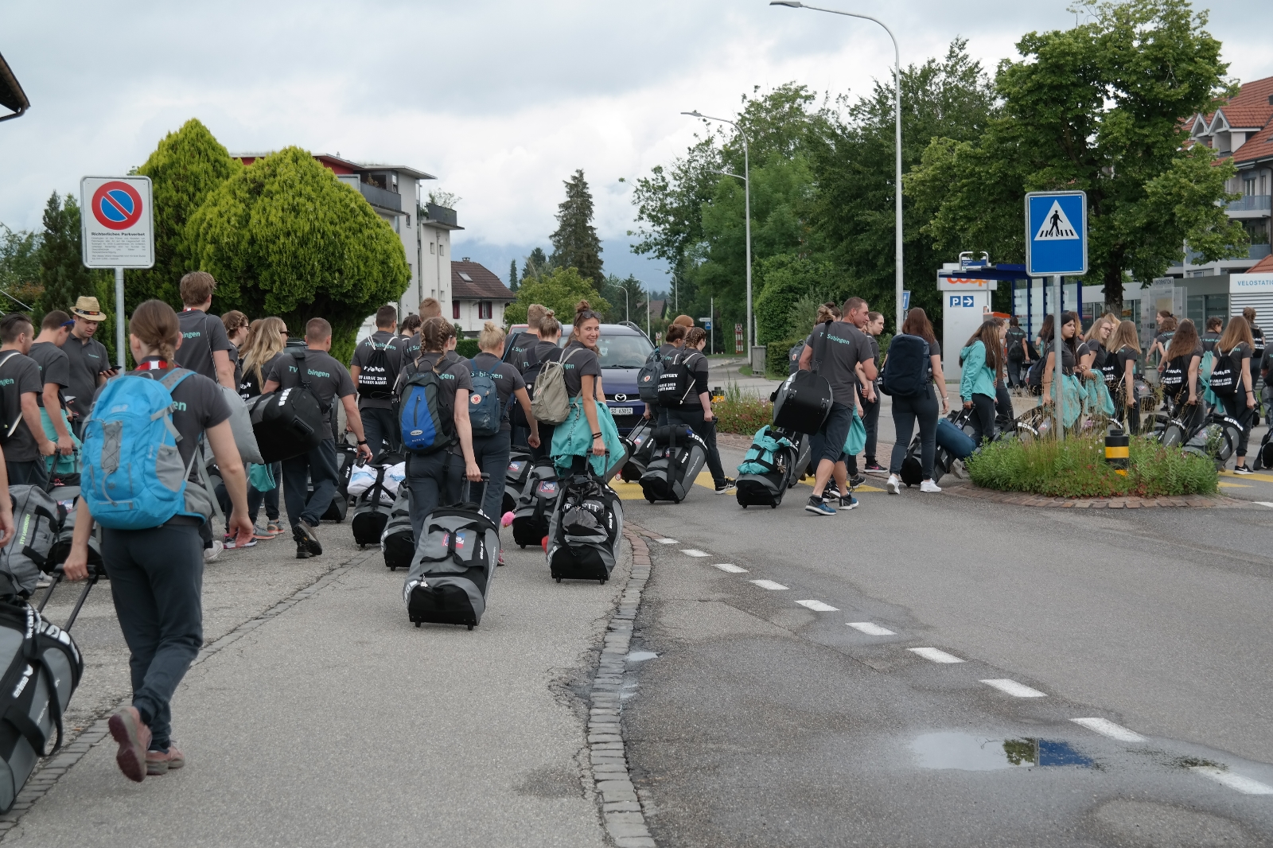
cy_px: 424
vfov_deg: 21.2
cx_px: 636
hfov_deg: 31.4
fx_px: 2262
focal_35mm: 64
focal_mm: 42
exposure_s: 1/250
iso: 100
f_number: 5.6
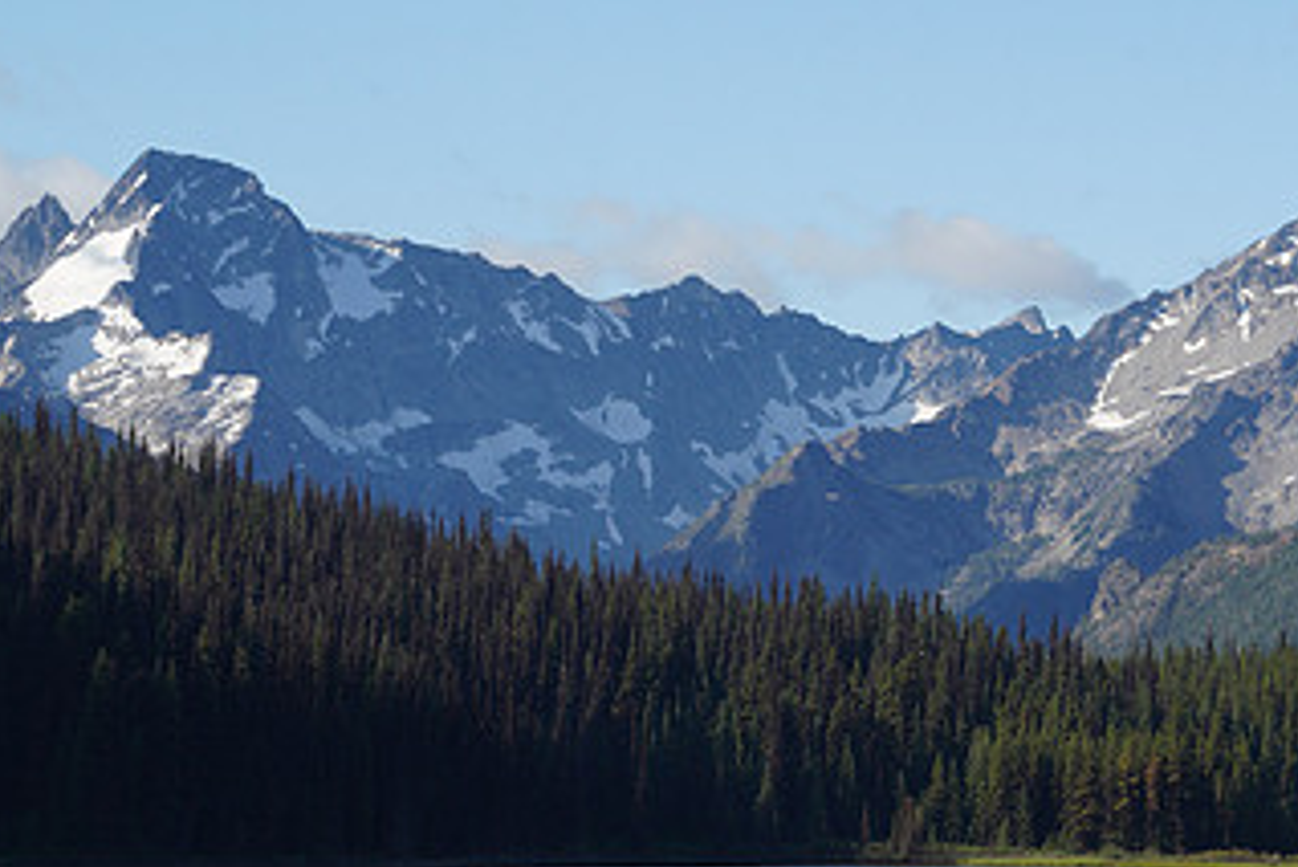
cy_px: 425
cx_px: 932
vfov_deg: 7.2
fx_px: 6889
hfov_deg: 10.7
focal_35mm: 191
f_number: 11
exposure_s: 1/100
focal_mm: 105
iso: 200
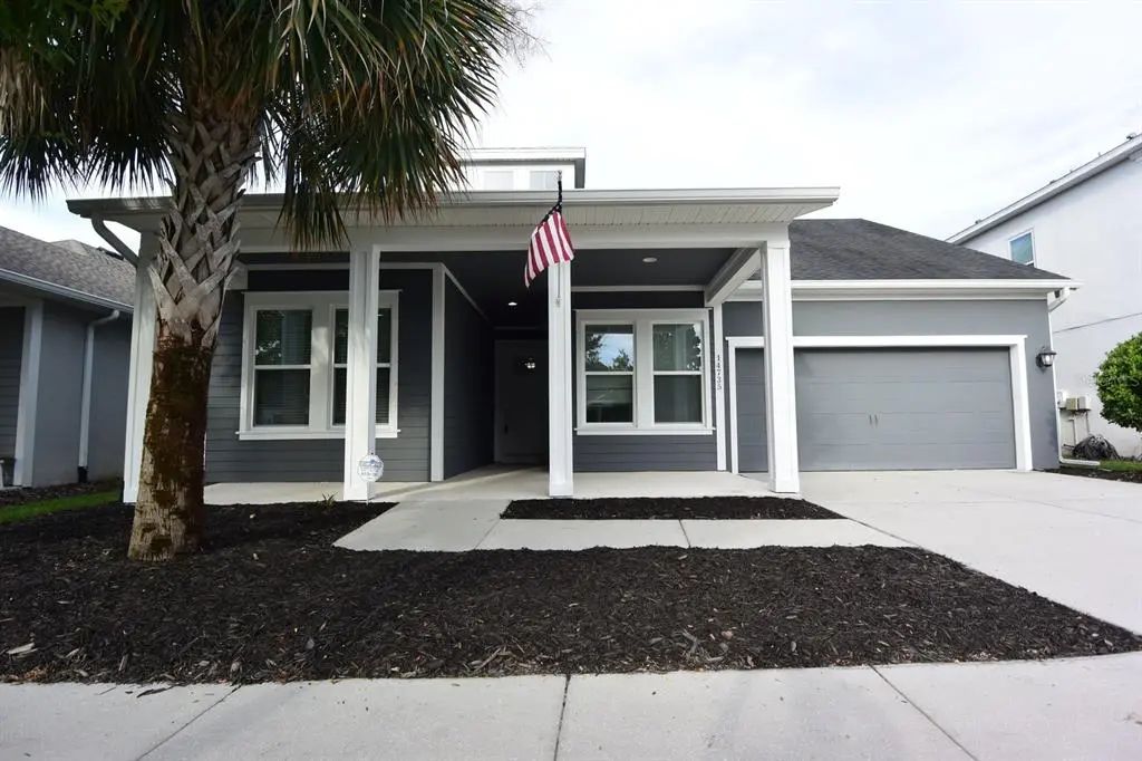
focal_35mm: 18
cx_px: 571
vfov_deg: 67.3
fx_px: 571
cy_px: 380
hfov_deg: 90.0
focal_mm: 6.7
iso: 160
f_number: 4
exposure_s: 1/320
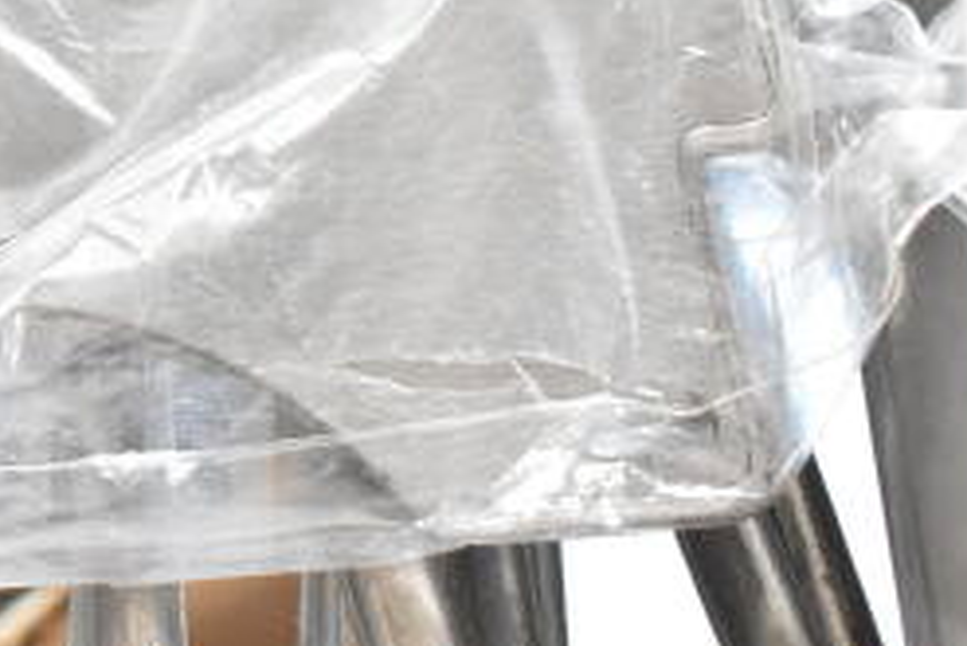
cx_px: -168
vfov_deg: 12.4
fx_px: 2983
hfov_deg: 17.6
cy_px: 249
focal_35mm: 111
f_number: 6.3
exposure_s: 1/160
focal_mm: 30
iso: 1600
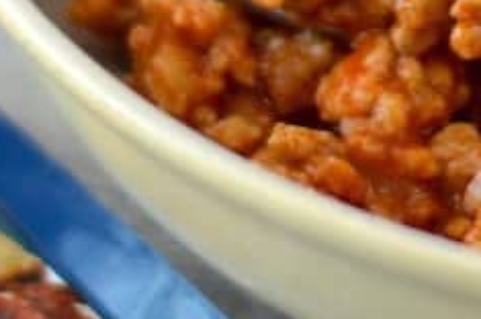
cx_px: 473
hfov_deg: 7.1
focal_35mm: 288
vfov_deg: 4.7
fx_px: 3843
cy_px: -358
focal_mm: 50
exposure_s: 1/500
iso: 2000
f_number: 2
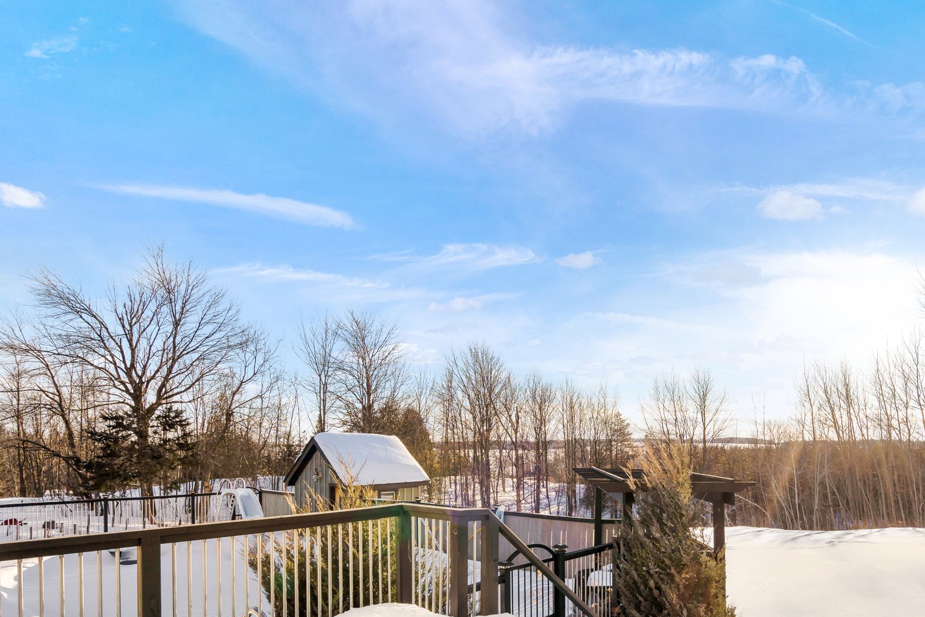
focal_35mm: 23
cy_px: 439
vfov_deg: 53.4
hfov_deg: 75.0
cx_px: 567
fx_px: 591
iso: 125
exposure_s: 1/250
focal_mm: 16
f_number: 8
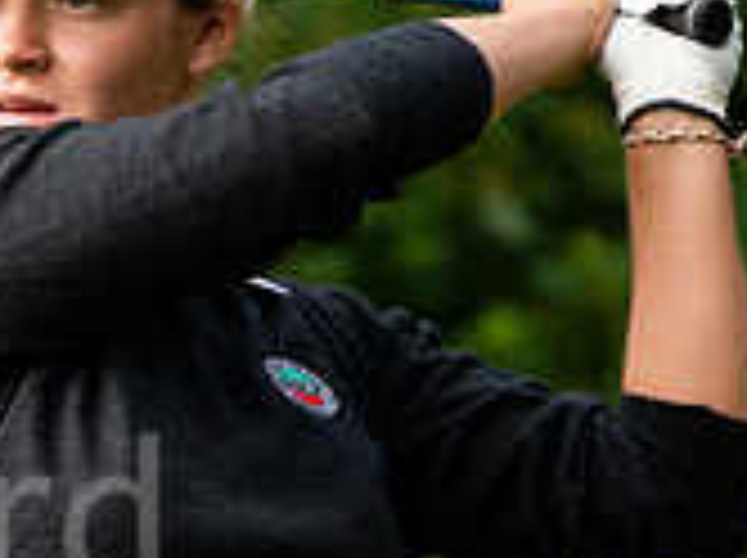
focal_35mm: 1817
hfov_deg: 1.1
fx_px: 39154
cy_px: 556
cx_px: -414
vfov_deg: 0.8
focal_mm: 360
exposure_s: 1/1250
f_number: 6.3
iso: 1250
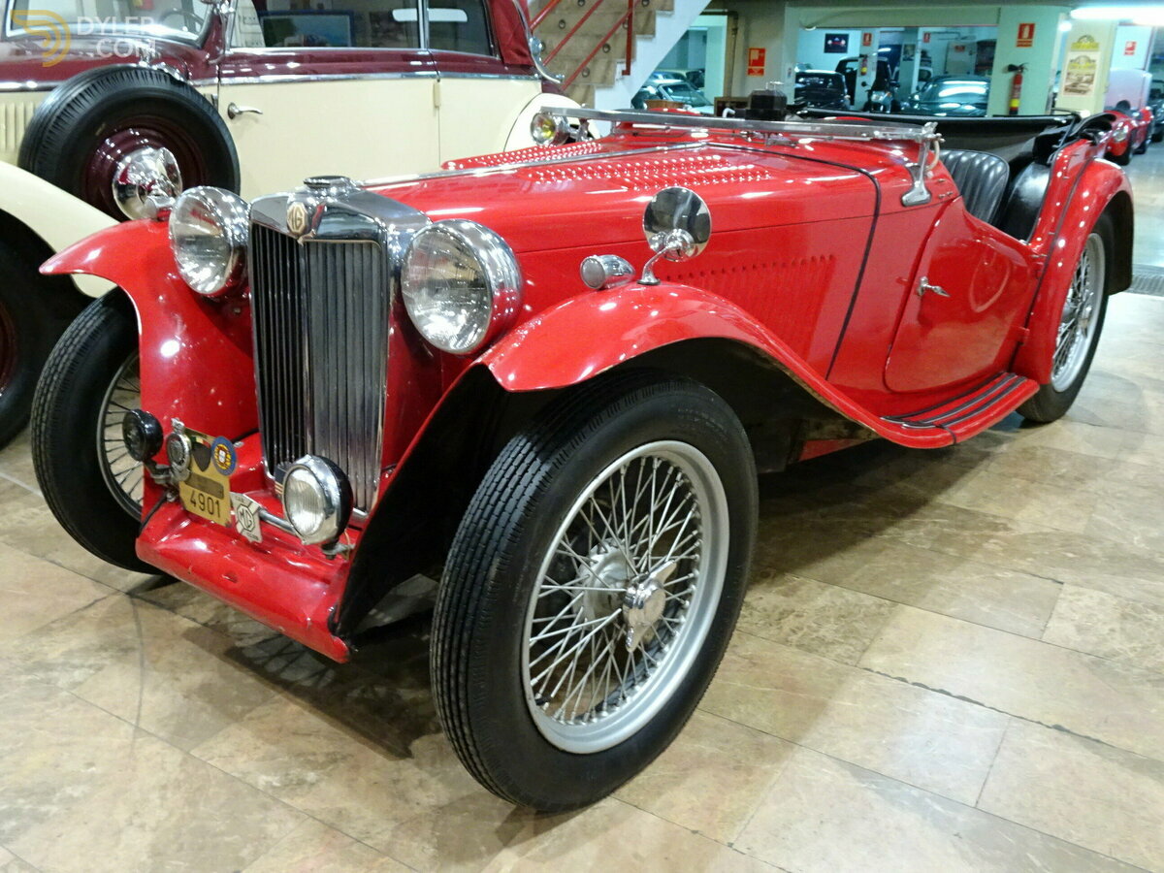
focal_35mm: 30
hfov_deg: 60.0
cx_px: 582
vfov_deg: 46.8
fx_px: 1009
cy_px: 436
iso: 800
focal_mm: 5.09
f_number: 4
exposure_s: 1/10
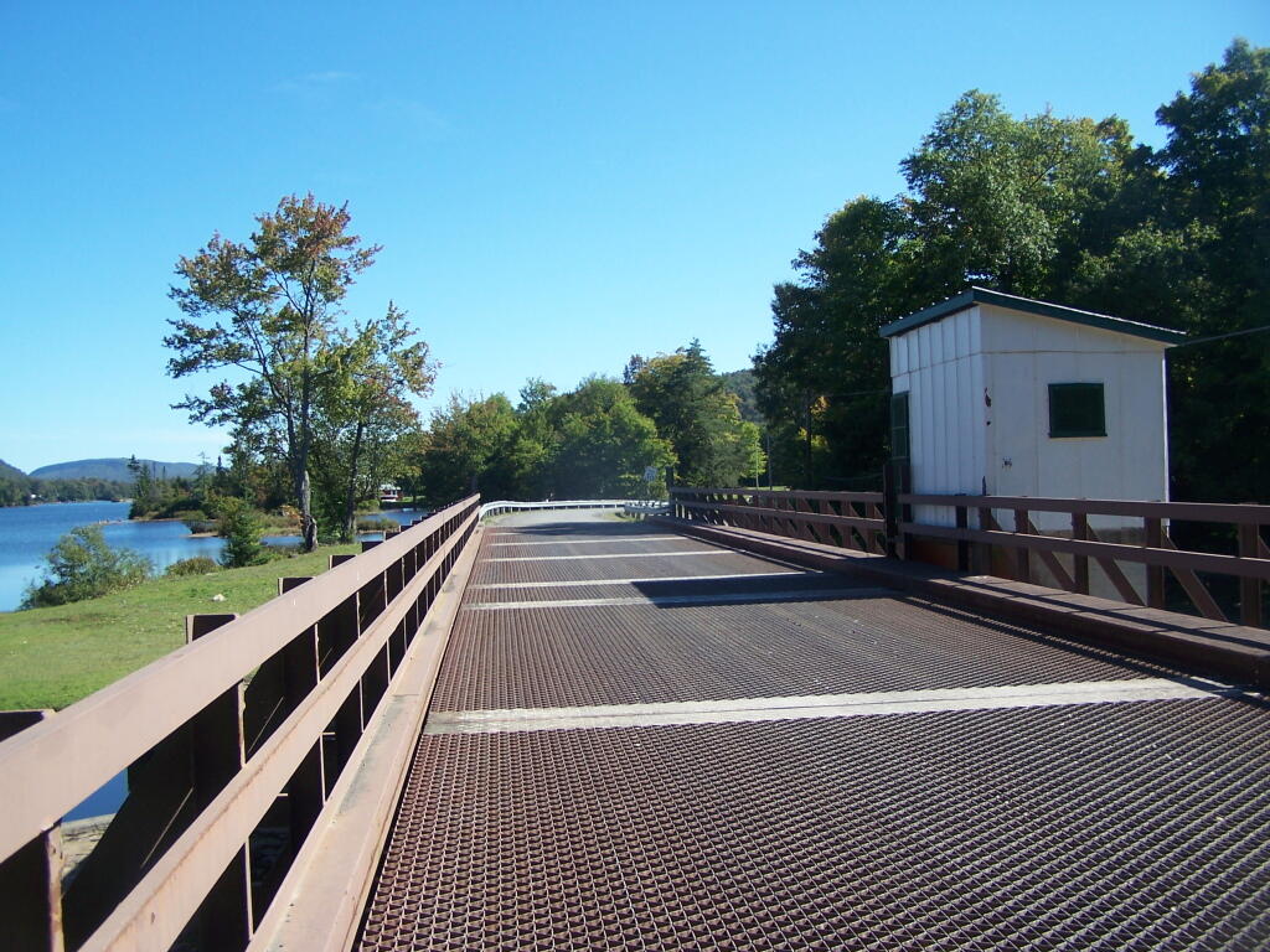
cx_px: 635
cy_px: 476
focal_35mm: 38
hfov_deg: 49.0
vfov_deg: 37.7
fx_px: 1394
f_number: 2.8
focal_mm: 6.3
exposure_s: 1/800
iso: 80
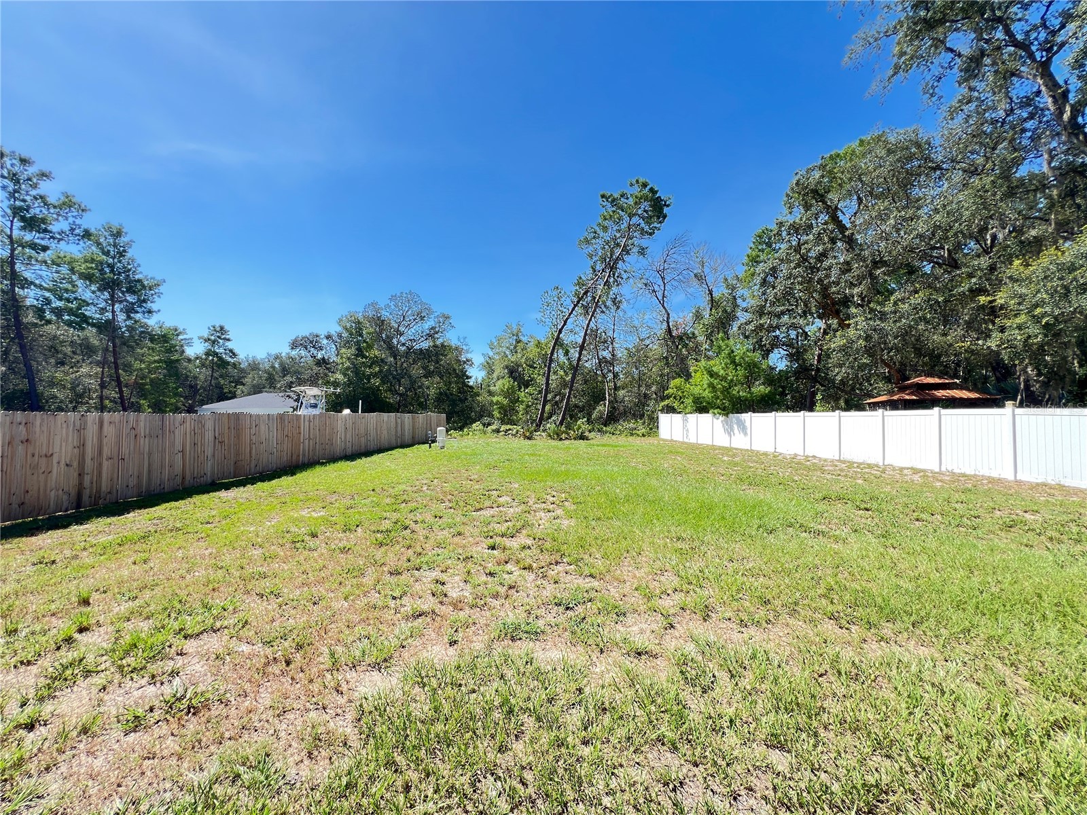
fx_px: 408
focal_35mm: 13
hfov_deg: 106.2
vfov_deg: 89.9
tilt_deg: +2.3
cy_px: 408
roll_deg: +0.3
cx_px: 544
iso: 32
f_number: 1.8
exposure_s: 1/274
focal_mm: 1.57
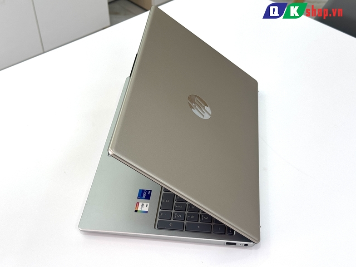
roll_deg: +1.2
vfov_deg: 29.7
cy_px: 131
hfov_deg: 38.9
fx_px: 504
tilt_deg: -41.8
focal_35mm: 49
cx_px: 176
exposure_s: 1/167
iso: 50
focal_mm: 6.76
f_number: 1.78
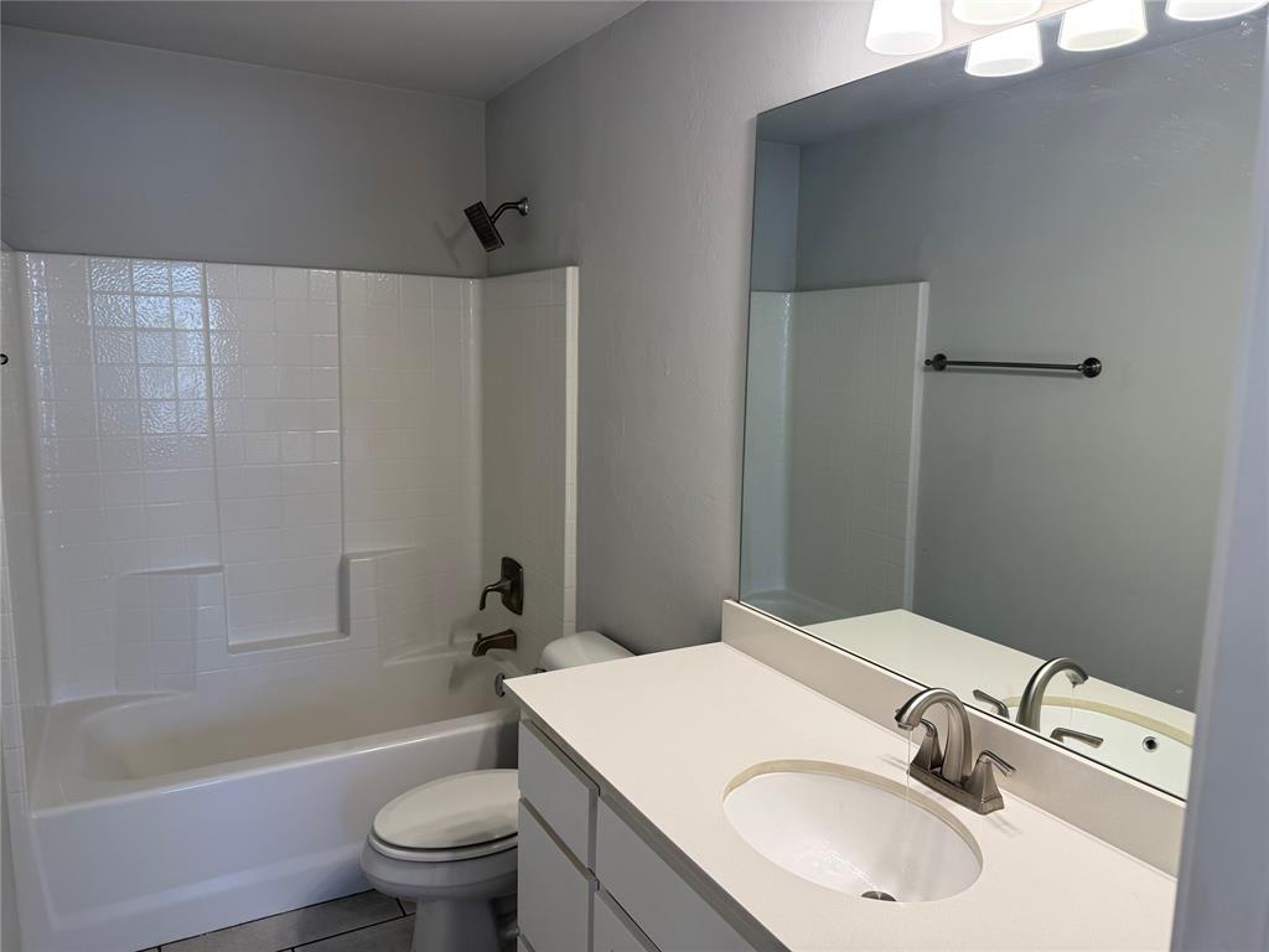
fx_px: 880
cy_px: 476
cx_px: 634
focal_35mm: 24
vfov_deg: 56.8
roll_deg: -0.8
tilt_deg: -8.3
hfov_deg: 71.6
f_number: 1.78
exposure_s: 1/120
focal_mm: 6.76
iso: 80
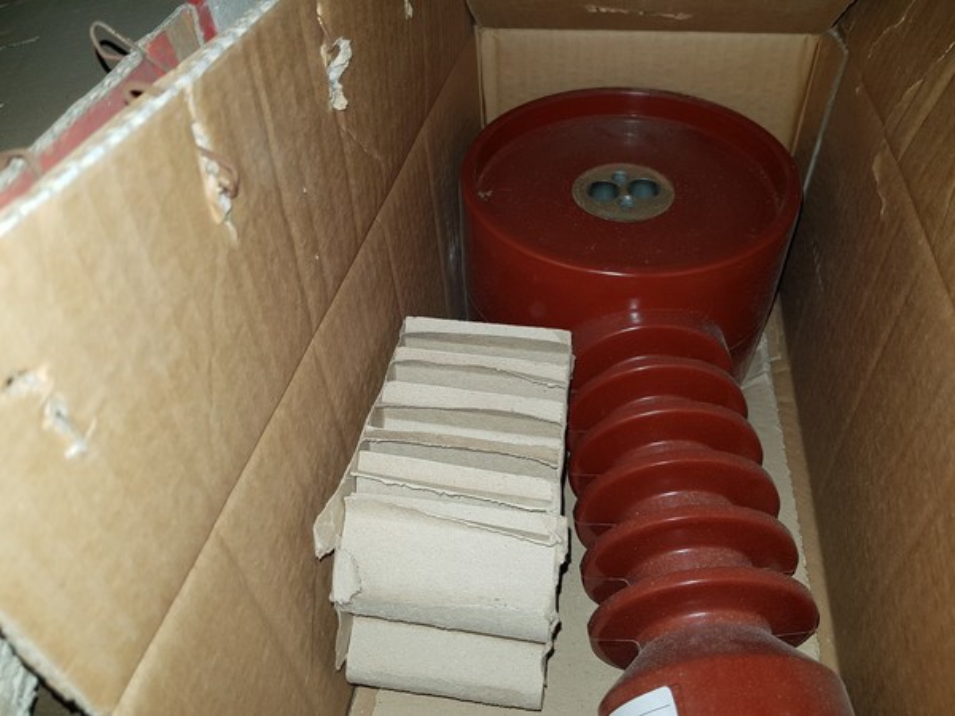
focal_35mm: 26
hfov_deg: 67.3
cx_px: 478
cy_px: 358
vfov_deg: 53.1
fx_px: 717
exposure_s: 1/85
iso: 40
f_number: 1.7
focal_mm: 4.2
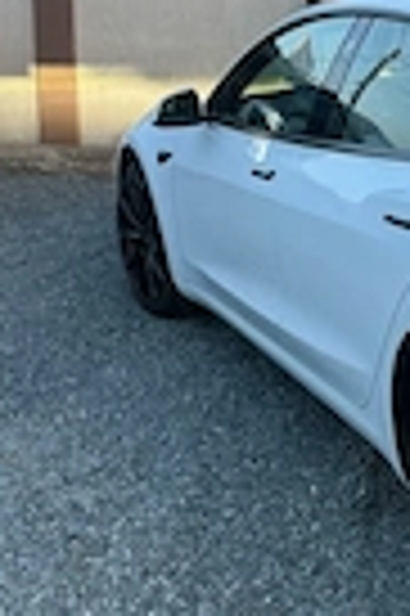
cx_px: 581
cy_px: 76
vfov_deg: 26.9
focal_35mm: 73
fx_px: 1250
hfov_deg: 17.1
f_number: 1.78
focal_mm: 6.76
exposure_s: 1/121
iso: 100
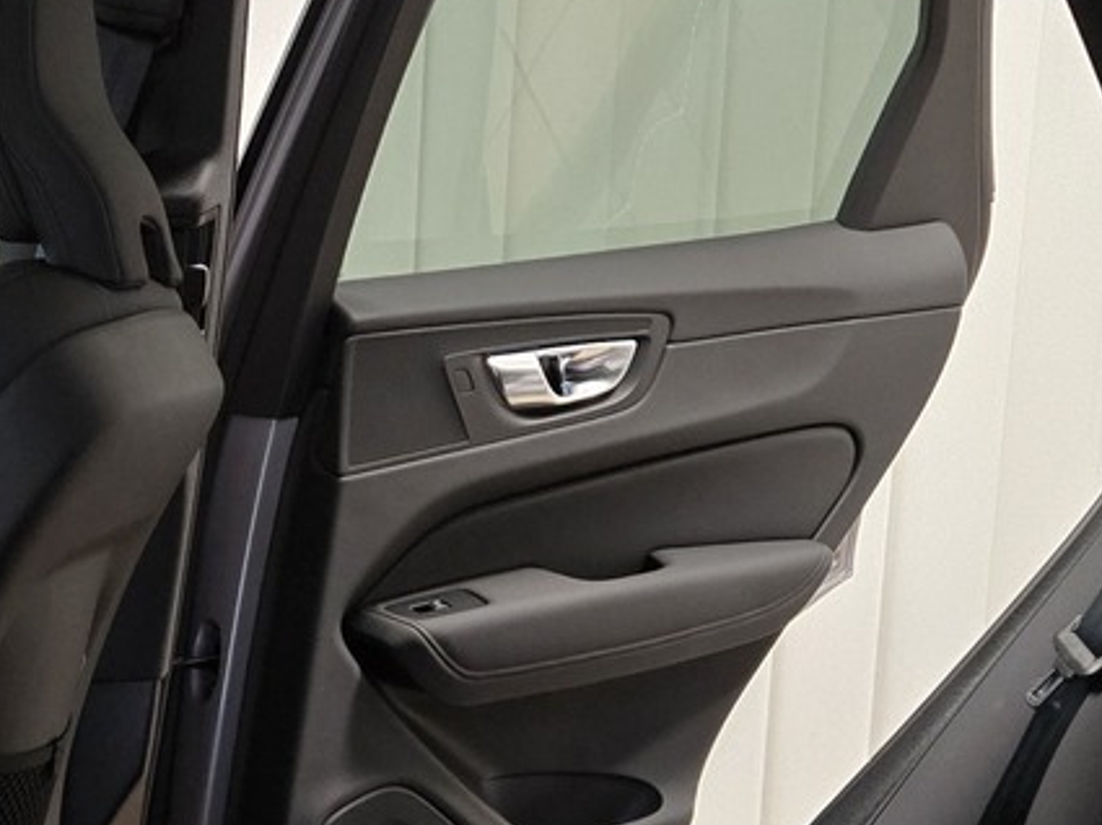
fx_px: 2481
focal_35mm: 78
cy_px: 825
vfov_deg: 18.4
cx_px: 34
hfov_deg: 24.1
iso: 500
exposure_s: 1/100
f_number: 1.8
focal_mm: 5.4
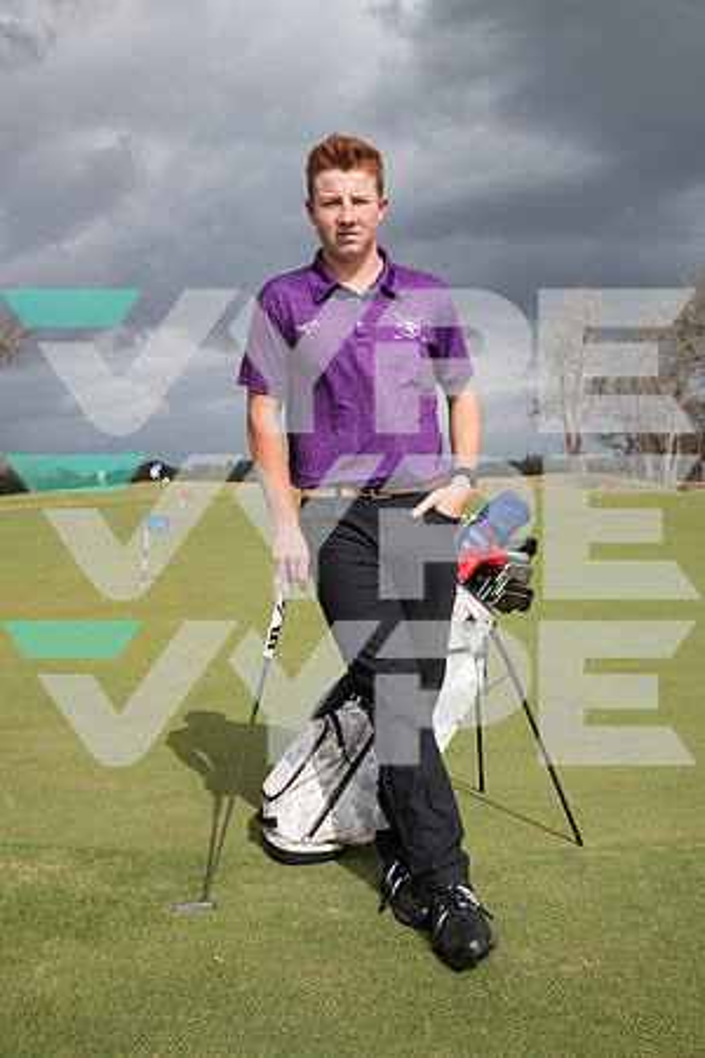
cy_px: 529
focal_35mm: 35
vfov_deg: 54.4
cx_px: 352
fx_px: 1028
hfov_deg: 37.9
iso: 80
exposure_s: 1/500
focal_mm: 35
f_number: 6.3
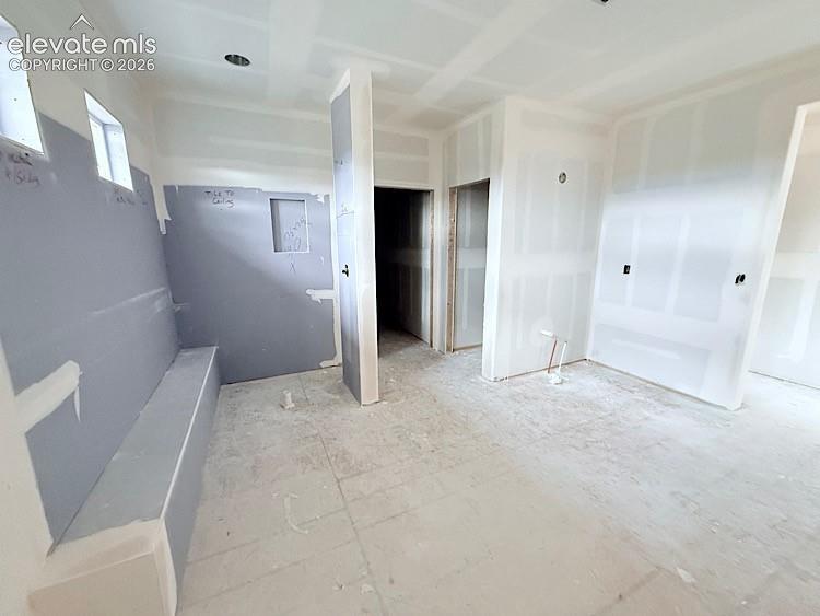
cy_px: 308
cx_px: 410
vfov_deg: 85.7
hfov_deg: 102.0
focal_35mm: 14
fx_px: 332
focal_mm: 2.22
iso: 1000
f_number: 2.2
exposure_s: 1/60
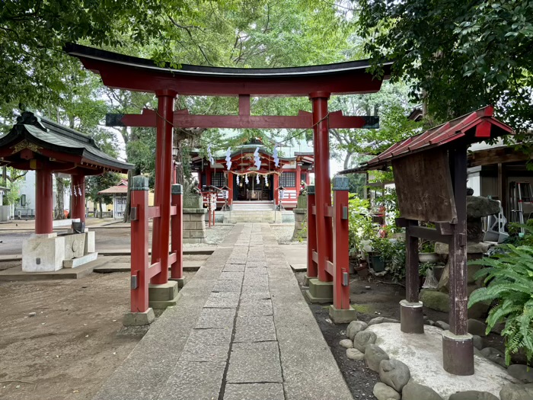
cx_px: 266
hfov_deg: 67.3
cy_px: 200
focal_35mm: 26
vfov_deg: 53.1
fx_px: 400
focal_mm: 5.96
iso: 125
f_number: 1.6
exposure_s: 1/121
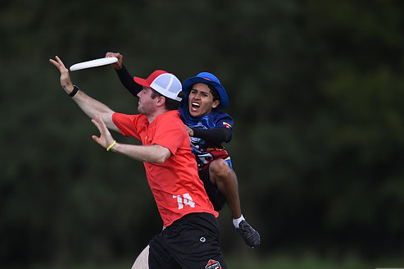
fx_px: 5282
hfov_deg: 4.4
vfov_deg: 2.9
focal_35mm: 471
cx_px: 200
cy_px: 152
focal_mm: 400
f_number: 2.8
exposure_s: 1/1000
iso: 100
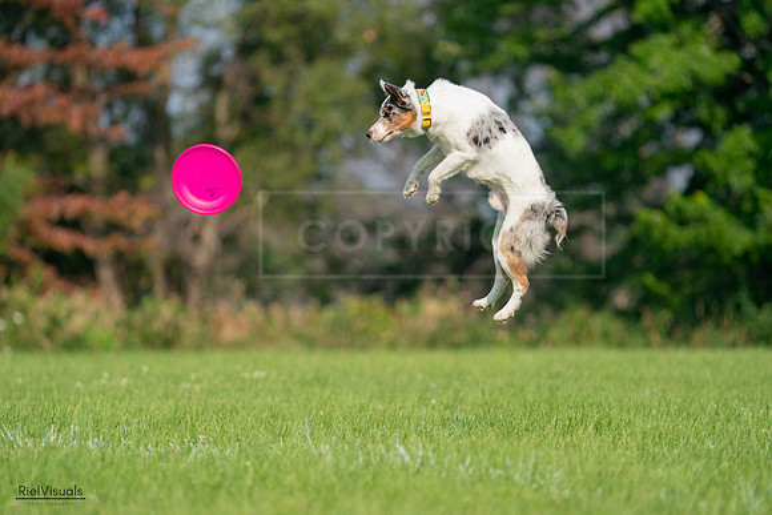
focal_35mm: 371
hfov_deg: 5.6
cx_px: 386
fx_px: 7957
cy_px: 258
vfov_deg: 3.7
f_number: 6.3
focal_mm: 371
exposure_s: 1/4000
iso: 1000
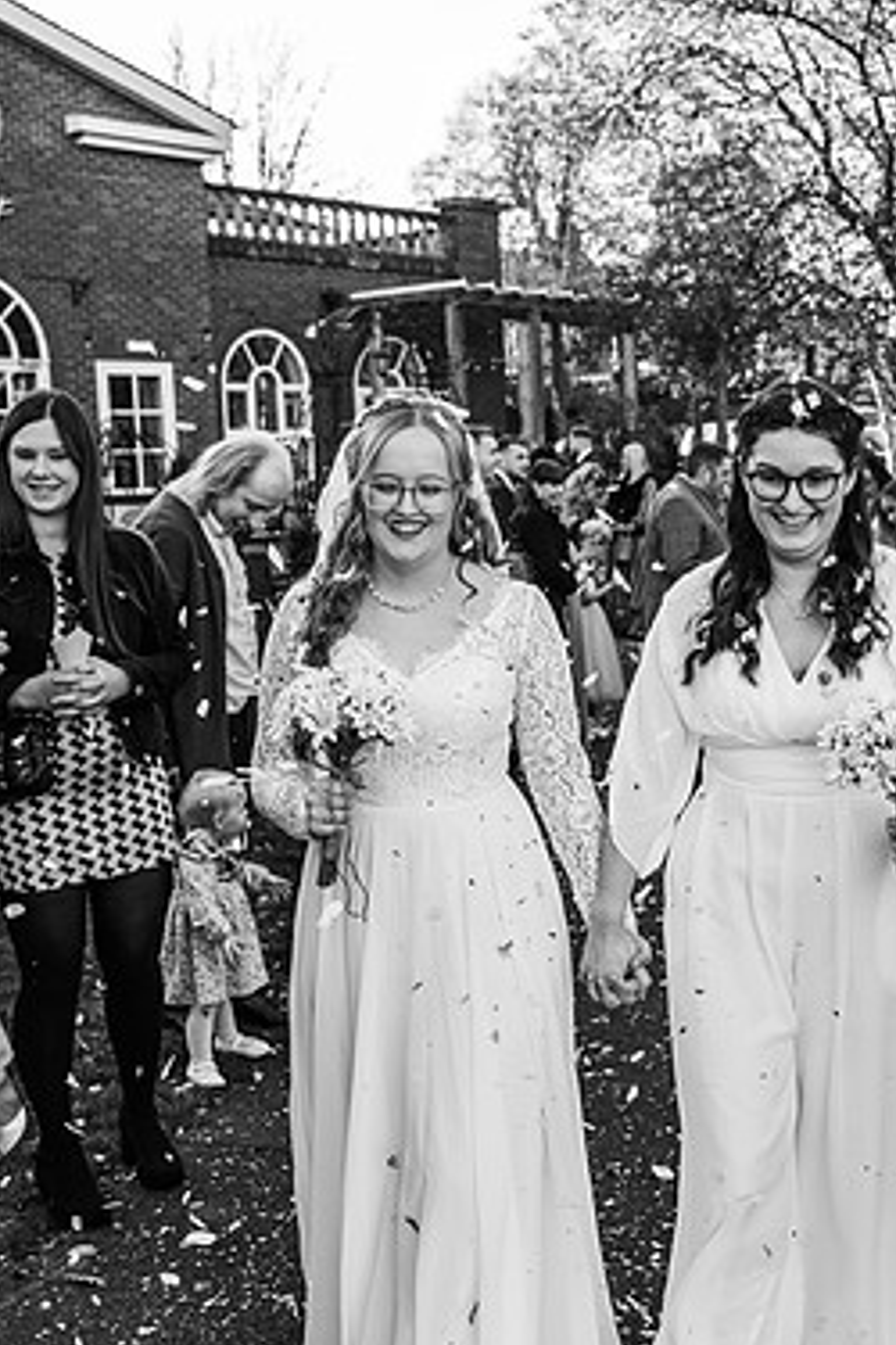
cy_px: 678
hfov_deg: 30.4
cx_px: 563
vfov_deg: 44.5
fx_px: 1643
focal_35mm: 44
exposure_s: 1/640
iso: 450
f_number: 4
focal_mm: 28.5
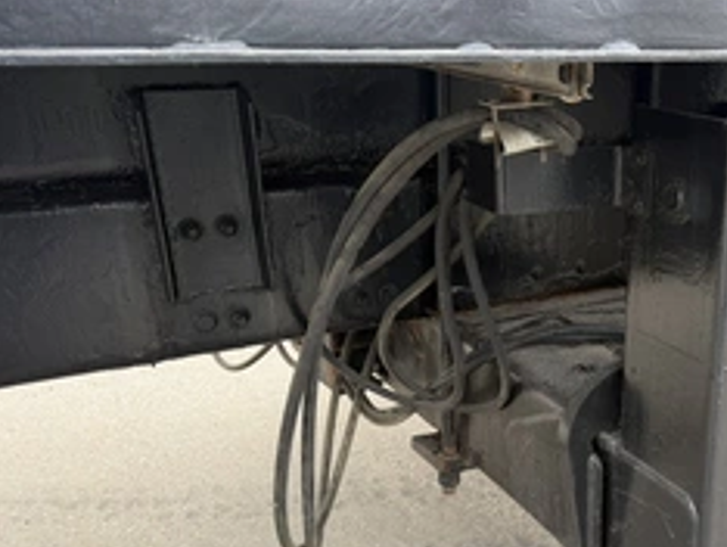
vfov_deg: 34.9
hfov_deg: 43.0
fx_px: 862
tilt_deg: -24.6
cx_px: 612
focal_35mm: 41
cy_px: 361
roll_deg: +0.1
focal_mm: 6.76
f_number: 1.78
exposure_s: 1/209
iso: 80
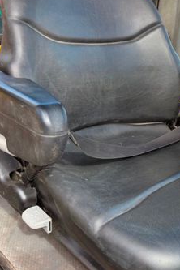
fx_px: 337
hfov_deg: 28.3
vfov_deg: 43.6
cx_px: 175
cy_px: 131
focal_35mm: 45
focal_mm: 6.76
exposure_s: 1/788
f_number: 1.78
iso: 100
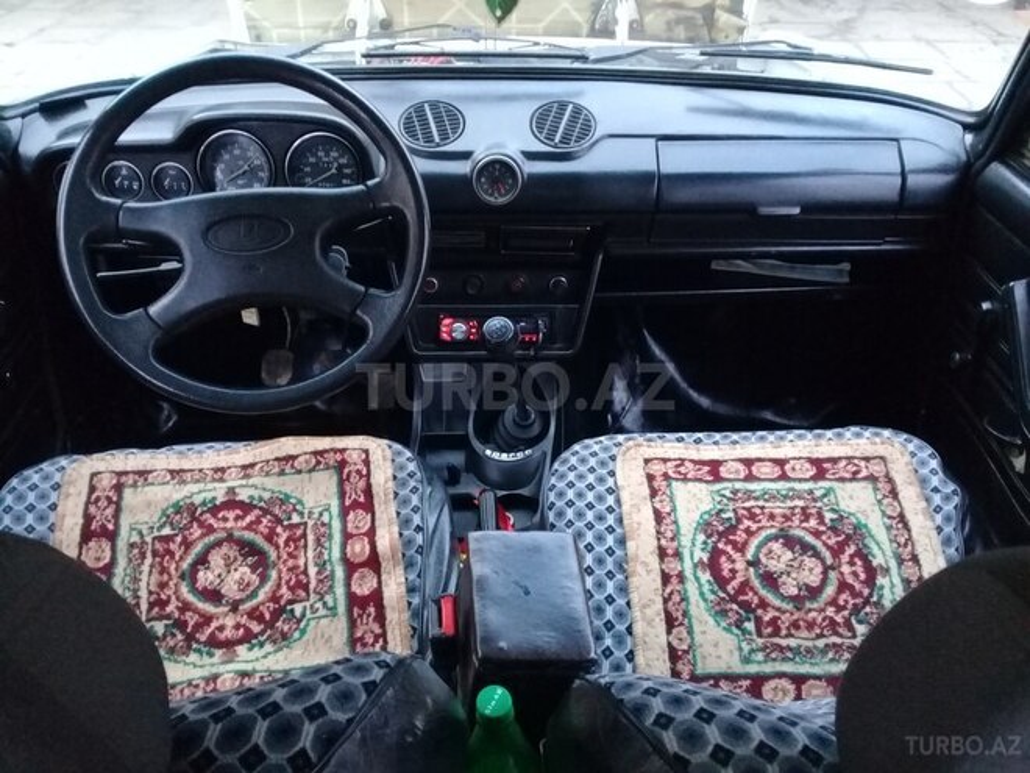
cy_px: 386
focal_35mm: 31
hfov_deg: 58.4
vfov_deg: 45.4
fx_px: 922
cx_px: 515
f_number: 2.2
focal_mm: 3.3
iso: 400
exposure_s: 1/17
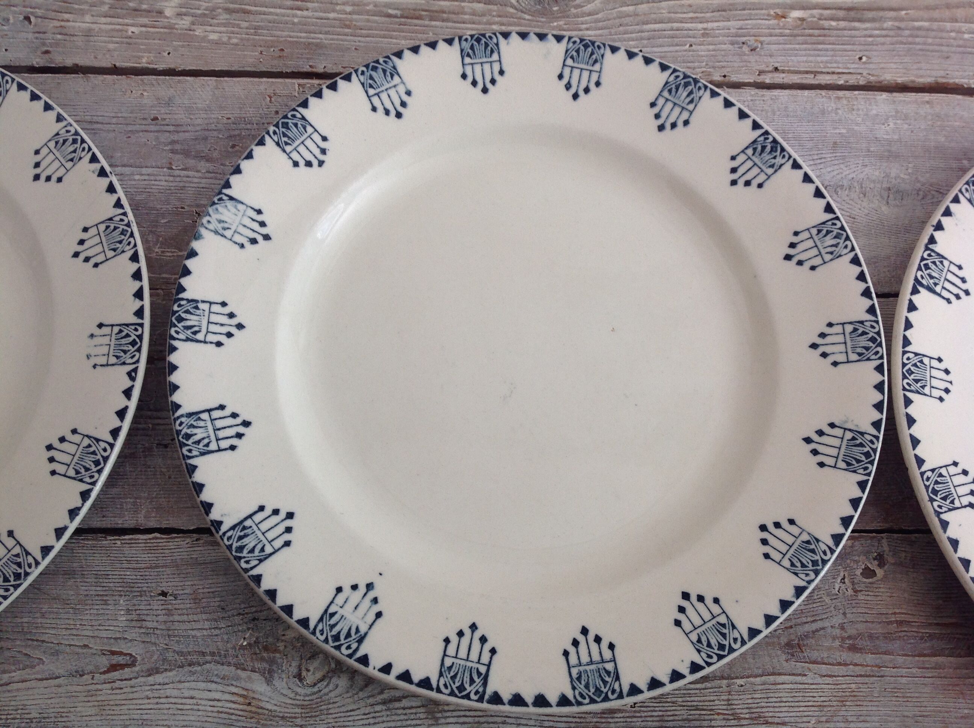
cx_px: 487
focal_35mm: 35
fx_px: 983
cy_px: 364
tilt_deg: -72.4
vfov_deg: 40.6
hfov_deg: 52.7
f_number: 2.4
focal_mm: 4.28
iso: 64
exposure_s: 1/30
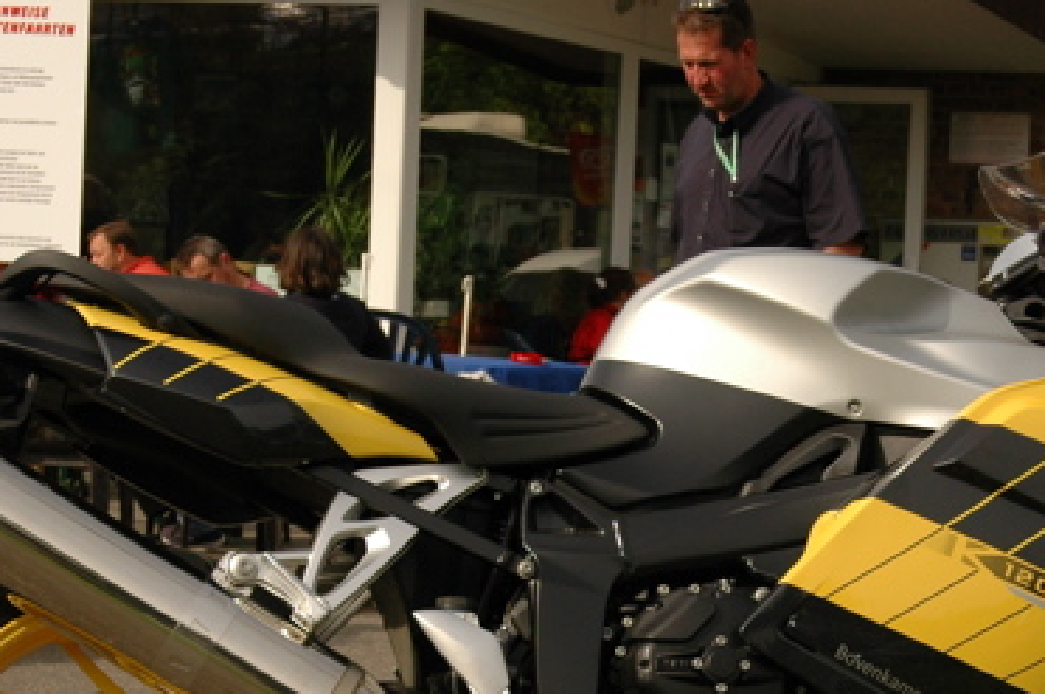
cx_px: 739
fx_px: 3682
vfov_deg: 10.7
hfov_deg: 16.1
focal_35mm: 127
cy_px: 615
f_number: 7.1
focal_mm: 42
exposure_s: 1/640
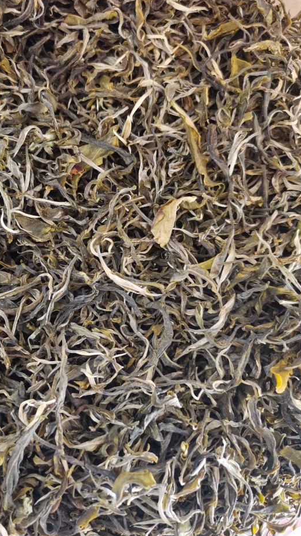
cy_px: 249
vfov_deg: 58.0
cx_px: 96
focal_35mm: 34
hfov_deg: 34.3
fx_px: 483
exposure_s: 1/50
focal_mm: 5.58
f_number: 1.8
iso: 320
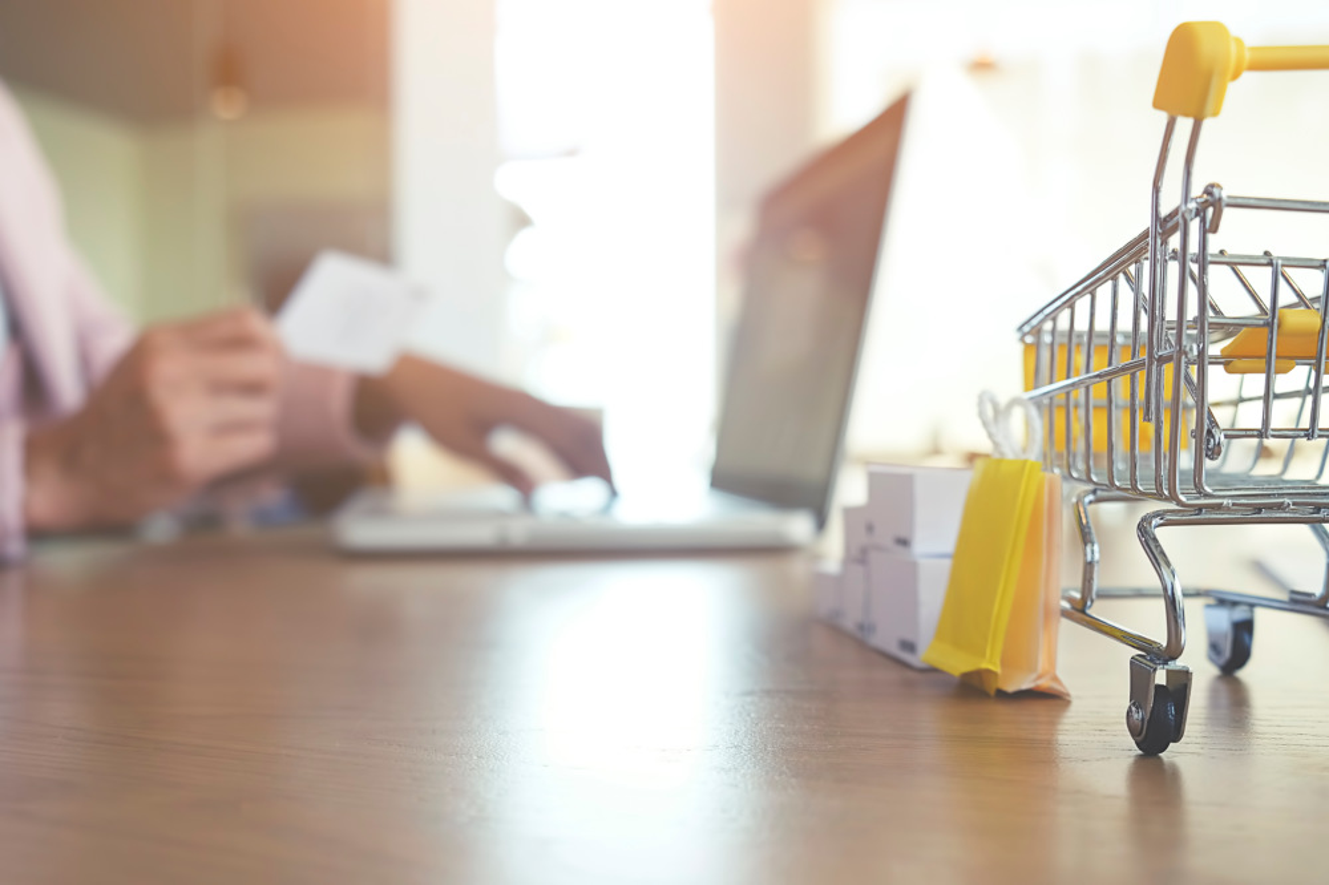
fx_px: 1328
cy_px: 442
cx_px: 664
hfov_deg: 53.1
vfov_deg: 36.8
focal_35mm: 36
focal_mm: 24.3
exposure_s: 1/125
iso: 640
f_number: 4
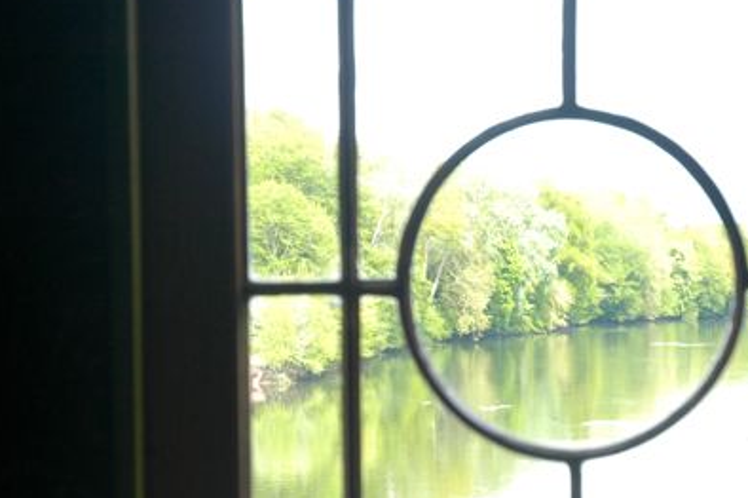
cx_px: 564
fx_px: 2325
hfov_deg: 18.2
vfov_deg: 12.2
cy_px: 317
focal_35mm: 112
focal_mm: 46
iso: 200
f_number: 5.6
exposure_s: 1/125
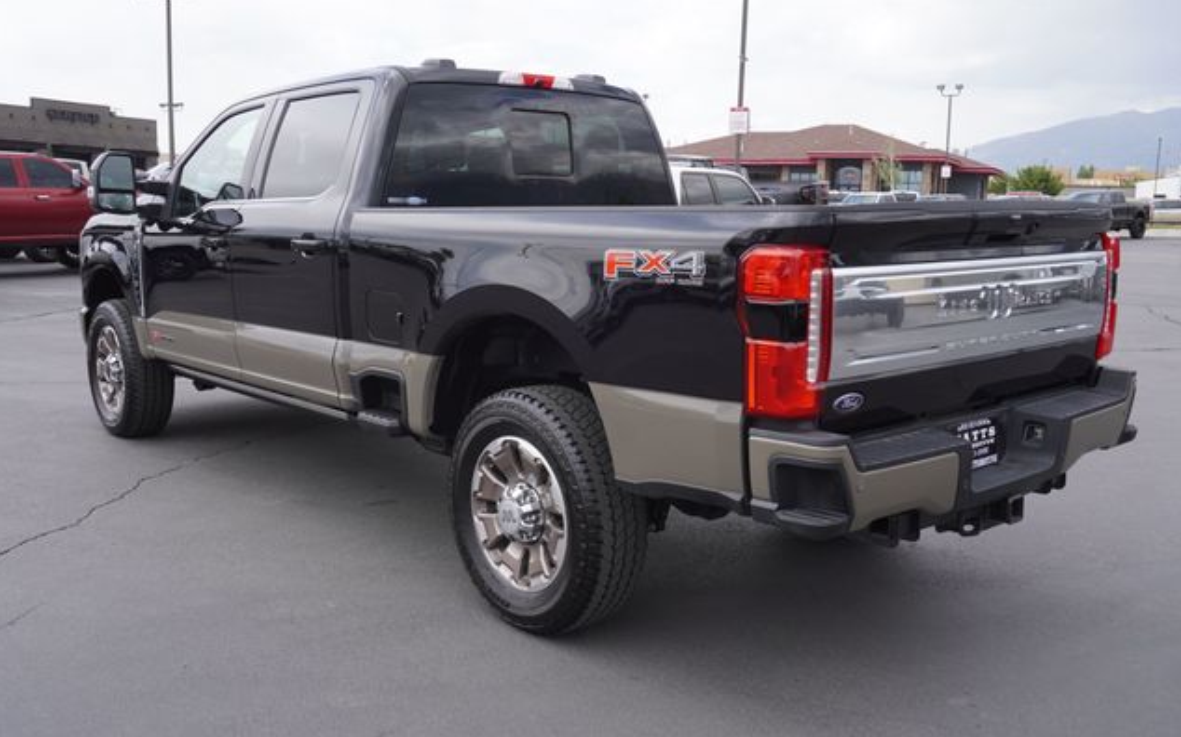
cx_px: 589
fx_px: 1143
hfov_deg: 54.6
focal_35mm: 36
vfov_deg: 35.8
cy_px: 363
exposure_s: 1/125
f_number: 8
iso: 100
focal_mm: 23
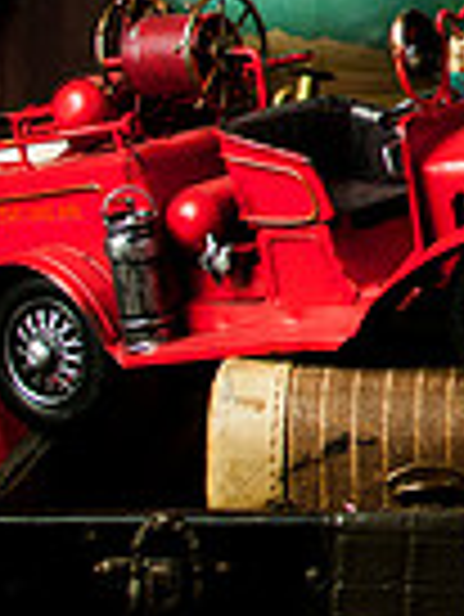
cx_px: 1032
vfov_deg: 9.2
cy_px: -83
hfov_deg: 6.7
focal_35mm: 213
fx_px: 3801
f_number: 2.5
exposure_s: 1/125
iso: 200
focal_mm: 35
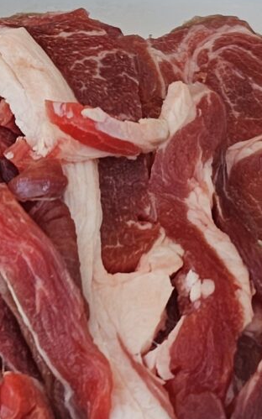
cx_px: -296
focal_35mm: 125
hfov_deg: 9.6
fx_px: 1428
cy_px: -71
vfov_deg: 16.1
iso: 20
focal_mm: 6.3
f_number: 1.7
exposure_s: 1/206
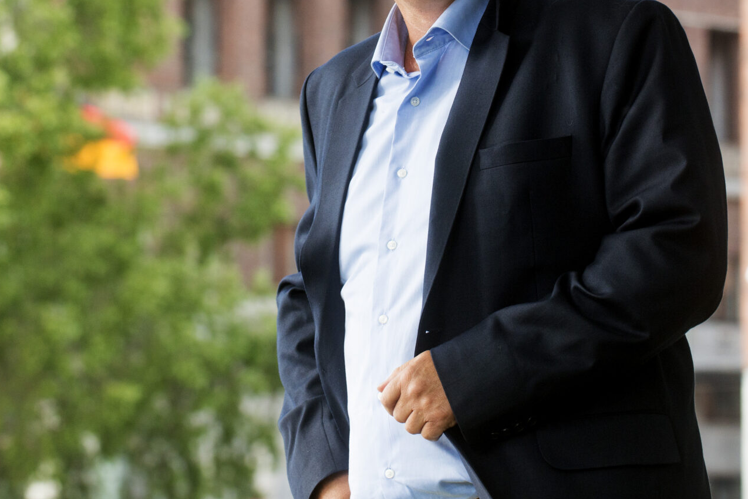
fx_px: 4385
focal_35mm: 211
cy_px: 76
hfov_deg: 9.7
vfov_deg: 6.5
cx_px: 335
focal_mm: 105
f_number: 5
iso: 400
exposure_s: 1/320
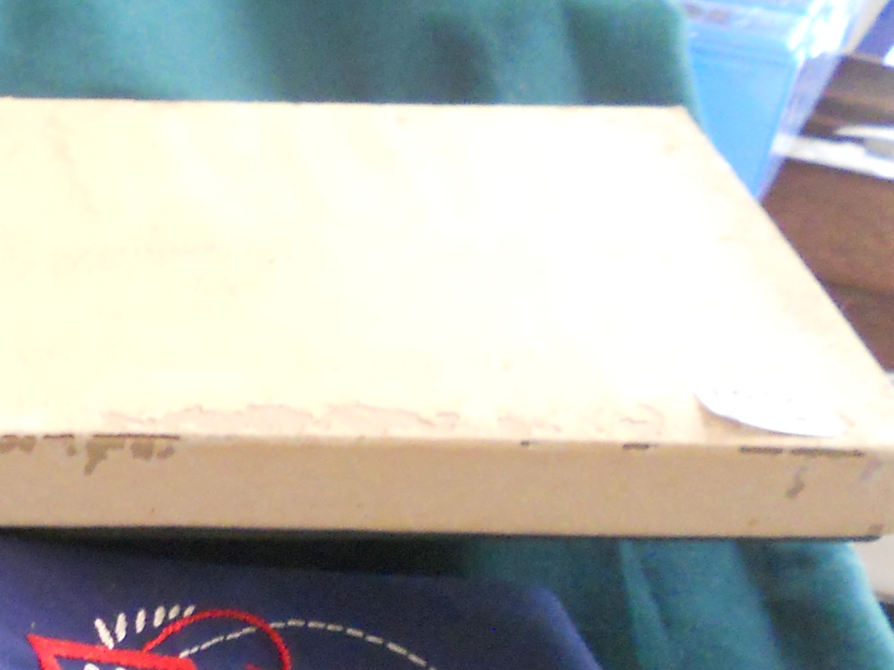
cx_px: -414
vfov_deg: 13.3
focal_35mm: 103
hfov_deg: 17.3
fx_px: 2660
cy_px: 1077
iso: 400
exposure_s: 1/30
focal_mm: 5.8
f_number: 3.5
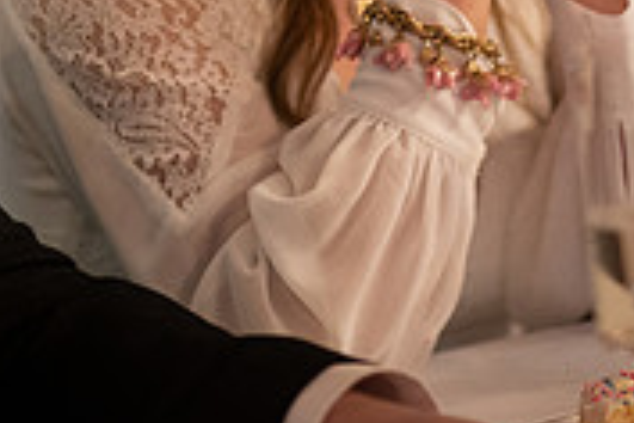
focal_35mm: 278
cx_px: 340
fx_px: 4896
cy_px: -240
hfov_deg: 7.4
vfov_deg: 4.9
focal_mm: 85
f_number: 1.4
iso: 2500
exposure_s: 1/200
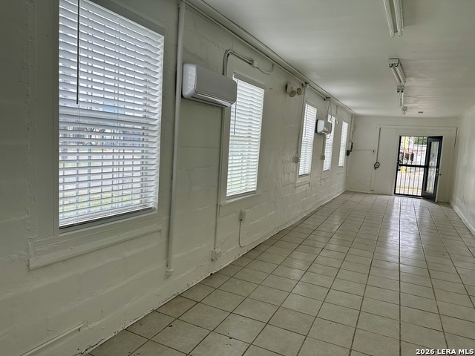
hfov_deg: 71.6
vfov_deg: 56.8
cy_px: 178
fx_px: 329
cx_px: 238
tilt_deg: -6.2
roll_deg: -3.4
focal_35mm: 24
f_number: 1.78
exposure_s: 1/348
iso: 80
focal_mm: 6.86
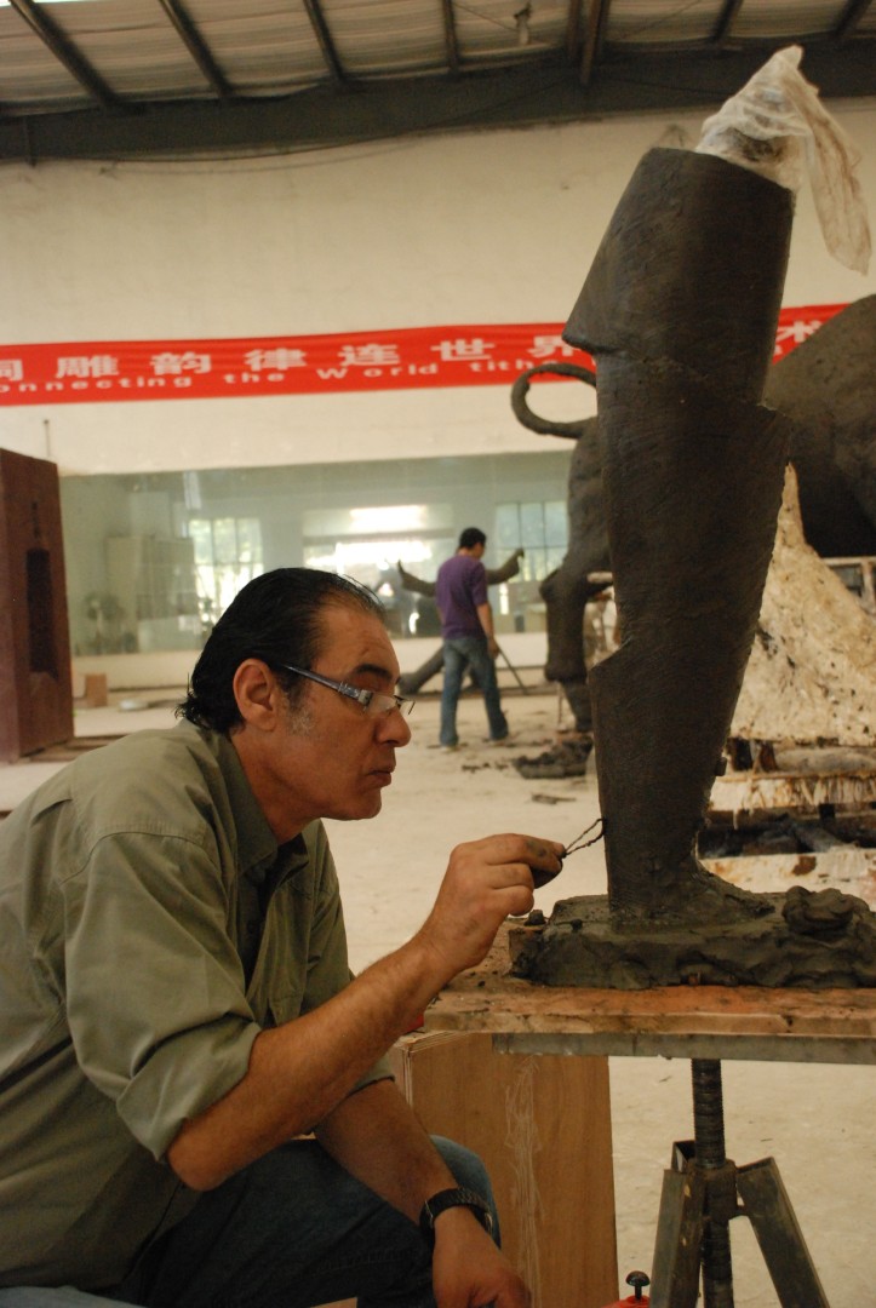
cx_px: 438
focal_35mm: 46
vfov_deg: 42.3
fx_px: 1692
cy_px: 654
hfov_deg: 29.0
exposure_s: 1/320
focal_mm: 31
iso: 1600
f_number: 4.2
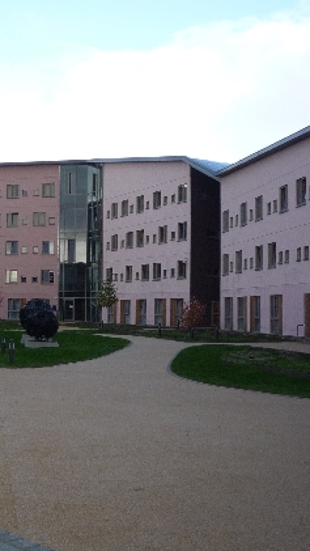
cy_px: 255
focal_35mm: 53
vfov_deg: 39.1
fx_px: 774
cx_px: -30
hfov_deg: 21.5
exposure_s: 1/125
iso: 100
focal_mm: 5.2
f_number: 4
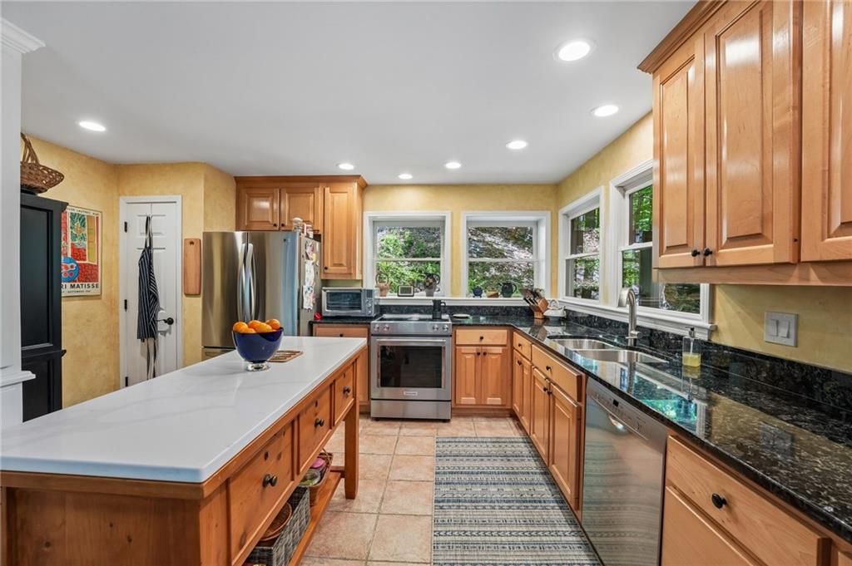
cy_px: 283
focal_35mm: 14
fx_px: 331
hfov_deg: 104.3
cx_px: 426
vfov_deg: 81.1
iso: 320
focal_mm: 14
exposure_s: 1/10
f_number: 8
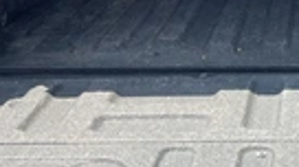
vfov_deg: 12.8
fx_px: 736
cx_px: 332
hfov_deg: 21.7
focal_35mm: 93
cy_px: -9
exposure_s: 1/391
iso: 25
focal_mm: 3
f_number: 1.8
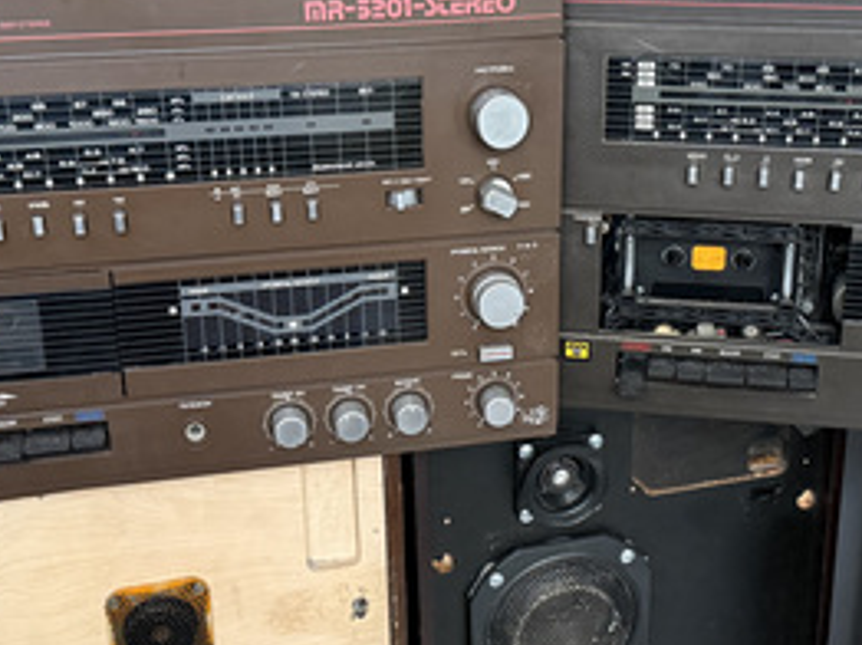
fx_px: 1368
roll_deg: +0.4
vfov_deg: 26.5
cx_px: 517
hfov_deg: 34.9
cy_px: 322
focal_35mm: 55
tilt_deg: -22.9
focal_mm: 6.76
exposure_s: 1/49
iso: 800
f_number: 1.78
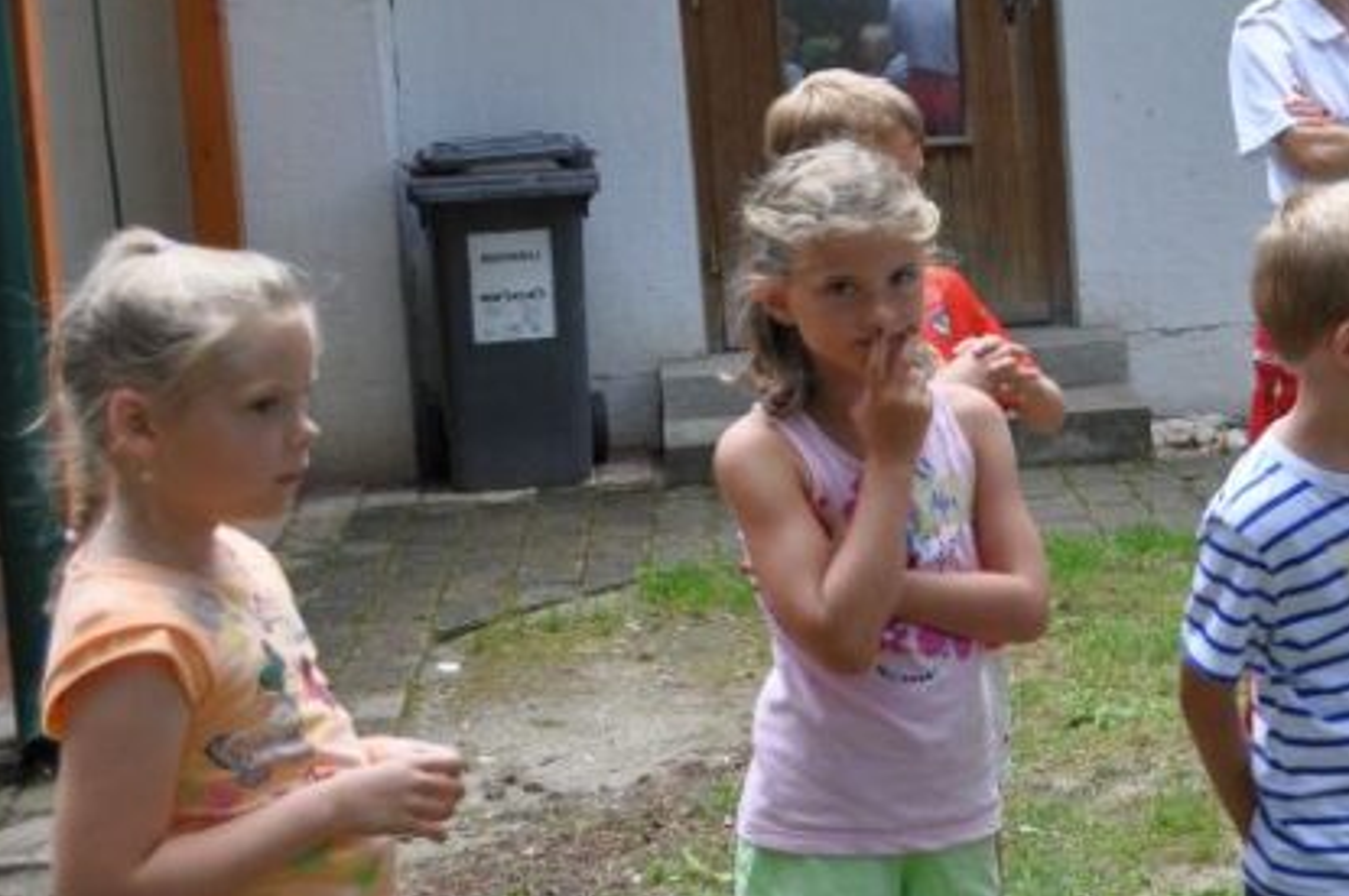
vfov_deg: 18.3
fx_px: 2771
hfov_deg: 24.7
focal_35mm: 74
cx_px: 1635
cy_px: 211
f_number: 5.6
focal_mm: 20
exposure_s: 1/125
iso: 200
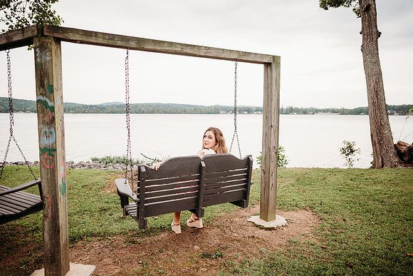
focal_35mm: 24
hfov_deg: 73.7
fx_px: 275
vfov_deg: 53.2
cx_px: 206
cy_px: 138
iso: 200
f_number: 2.2
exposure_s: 1/500
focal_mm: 24
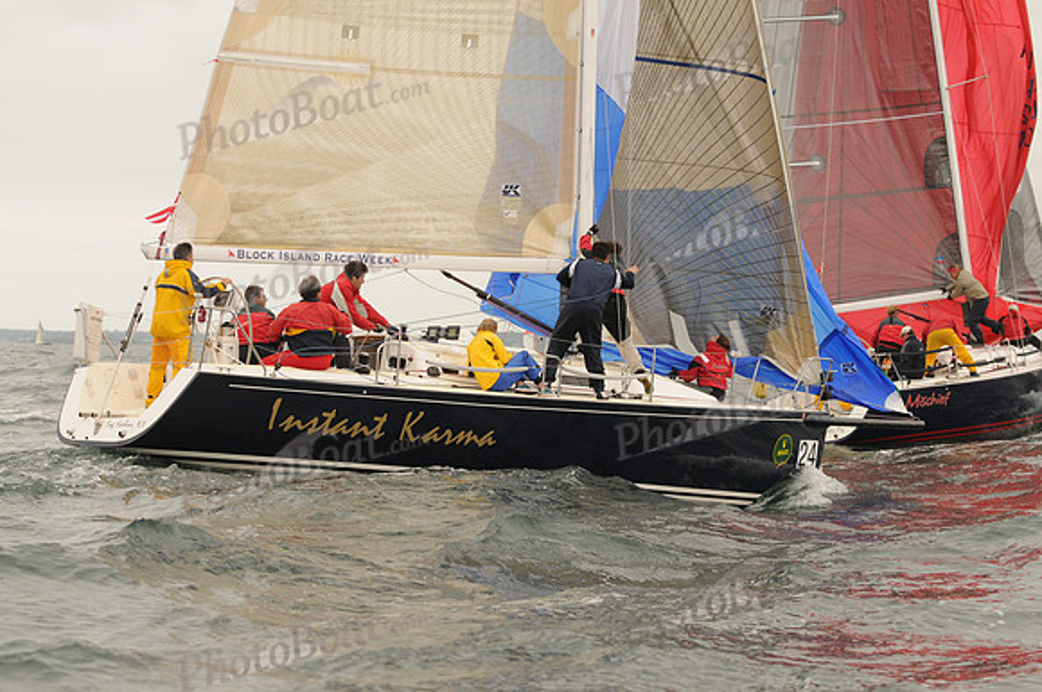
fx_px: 3035
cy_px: 346
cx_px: 521
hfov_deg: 19.5
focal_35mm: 105
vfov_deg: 13.0
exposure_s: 1/800
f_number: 4
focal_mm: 70
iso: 200
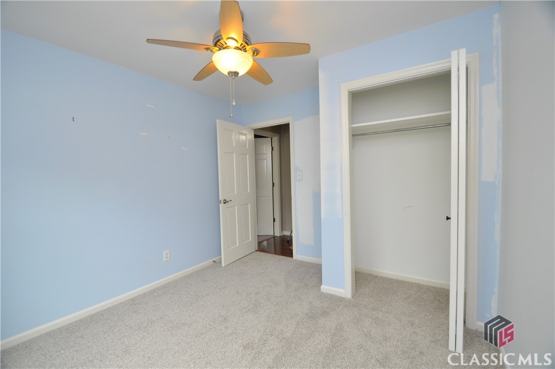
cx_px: 278
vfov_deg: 77.1
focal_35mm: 15
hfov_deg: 100.5
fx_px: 231
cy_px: 184
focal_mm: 10
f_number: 4.5
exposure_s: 1/80
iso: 400
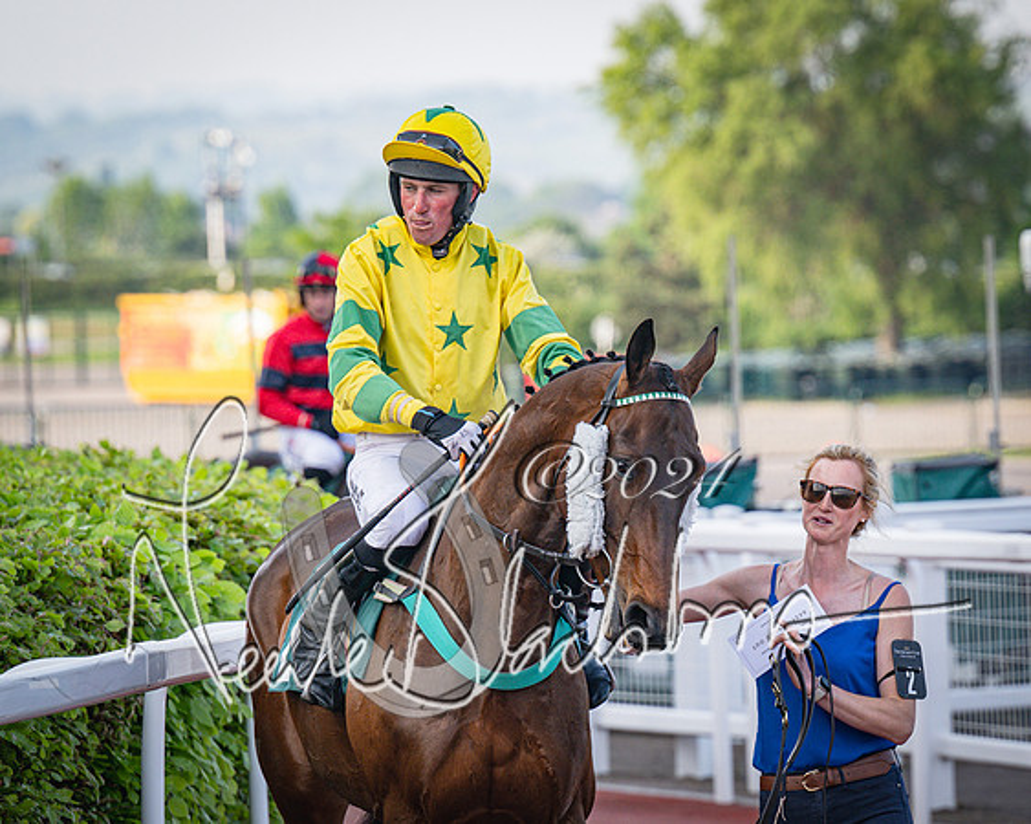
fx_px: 10888
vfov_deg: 4.3
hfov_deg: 5.4
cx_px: 622
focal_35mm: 357
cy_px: 413
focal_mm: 210
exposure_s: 1/640
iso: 400
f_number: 5
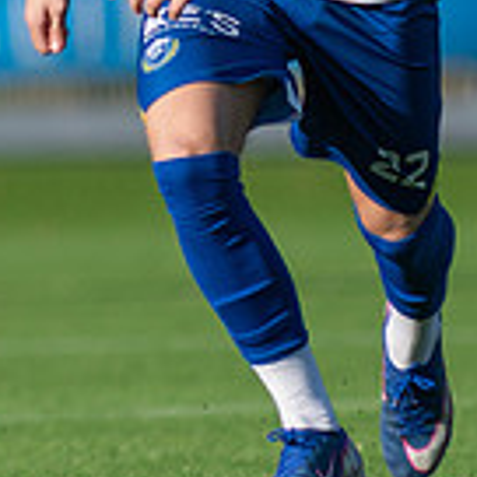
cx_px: -811
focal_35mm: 2239
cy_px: -83
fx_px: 34906
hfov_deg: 0.8
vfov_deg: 0.8
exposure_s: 1/2000
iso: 160
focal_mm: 300
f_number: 3.2
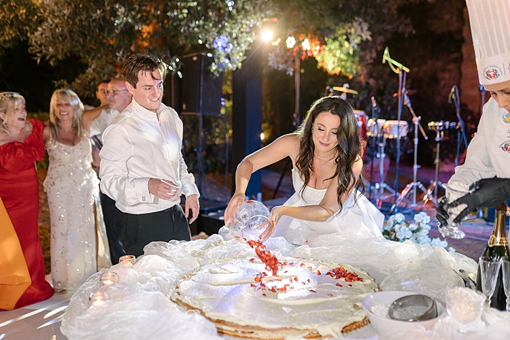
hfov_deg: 54.4
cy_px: 170
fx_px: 496
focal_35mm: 35
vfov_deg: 37.9
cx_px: 255
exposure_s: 1/125
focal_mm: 35
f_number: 1.8
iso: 1600
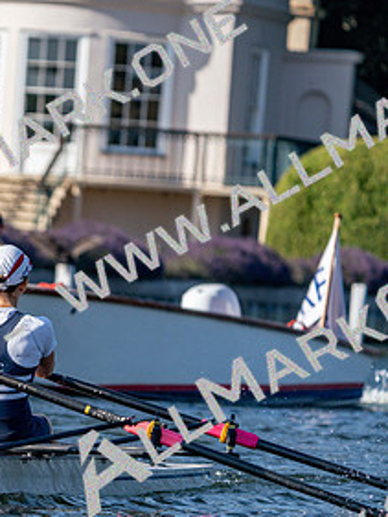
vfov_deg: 4.0
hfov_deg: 3.0
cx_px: -79
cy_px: 343
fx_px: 7347
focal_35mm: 492
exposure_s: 1/1600
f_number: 5.6
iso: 250
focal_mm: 248
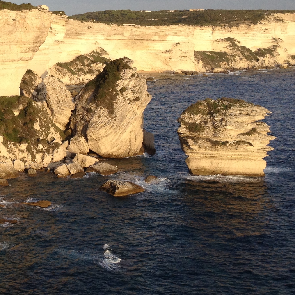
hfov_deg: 22.0
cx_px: -18
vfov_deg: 22.6
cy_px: 46
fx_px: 723
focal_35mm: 75
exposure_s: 1/824
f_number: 2.4
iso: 64
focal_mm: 4.28
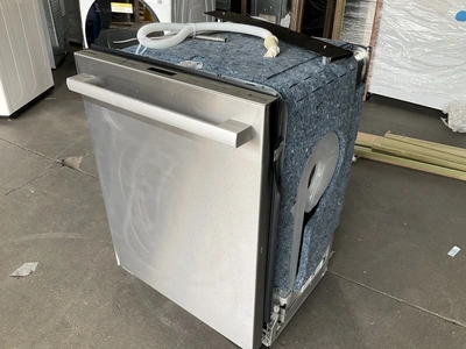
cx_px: 233
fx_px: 390
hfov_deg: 61.7
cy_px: 174
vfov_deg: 48.2
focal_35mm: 29
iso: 20
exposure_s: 1/131
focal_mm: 3
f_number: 1.8
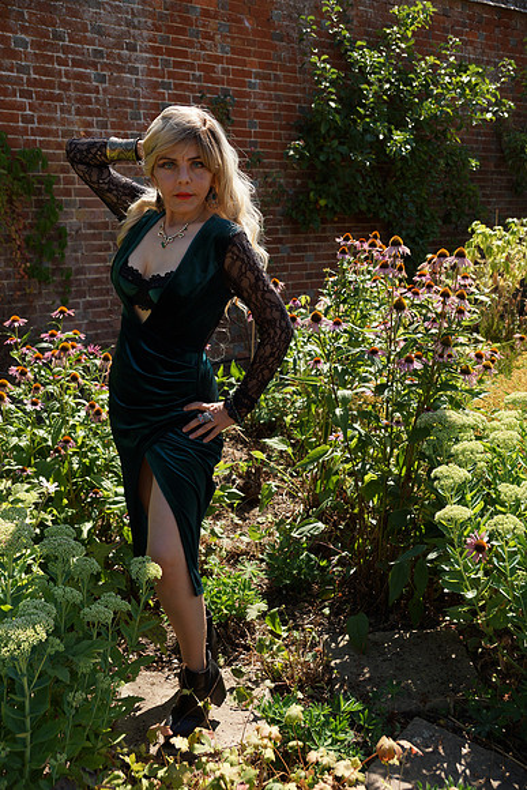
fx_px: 856
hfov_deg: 34.2
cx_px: 264
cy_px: 395
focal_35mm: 39
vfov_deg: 49.5
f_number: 4.5
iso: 100
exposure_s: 1/500
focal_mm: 26
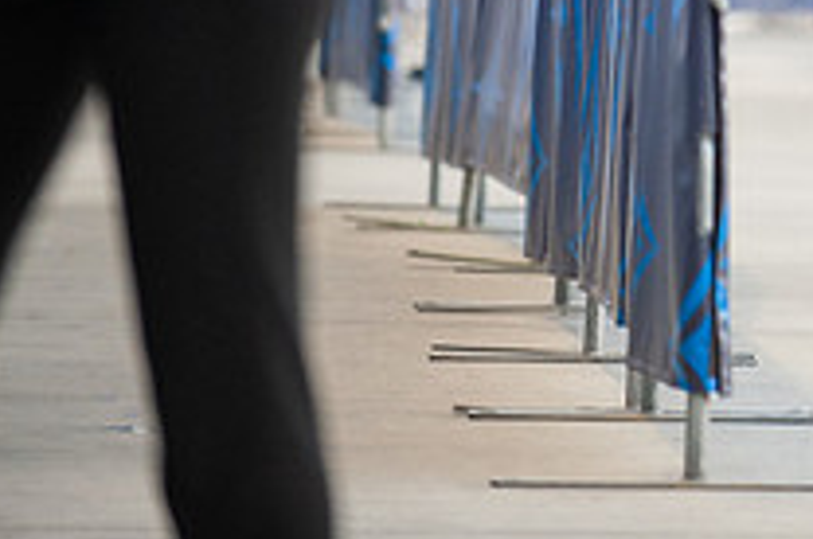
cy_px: -207
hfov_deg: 4.1
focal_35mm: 503
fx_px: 11342
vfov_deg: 2.7
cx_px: 1114
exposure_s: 1/320
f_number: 2.8
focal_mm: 180
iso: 1250
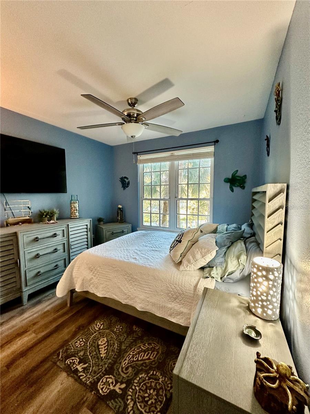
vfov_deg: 102.1
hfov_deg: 85.7
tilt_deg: -4.2
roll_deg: +0.6
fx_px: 167
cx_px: 155
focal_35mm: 14
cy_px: 207
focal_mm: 2.22
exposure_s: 1/60
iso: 320
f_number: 2.2
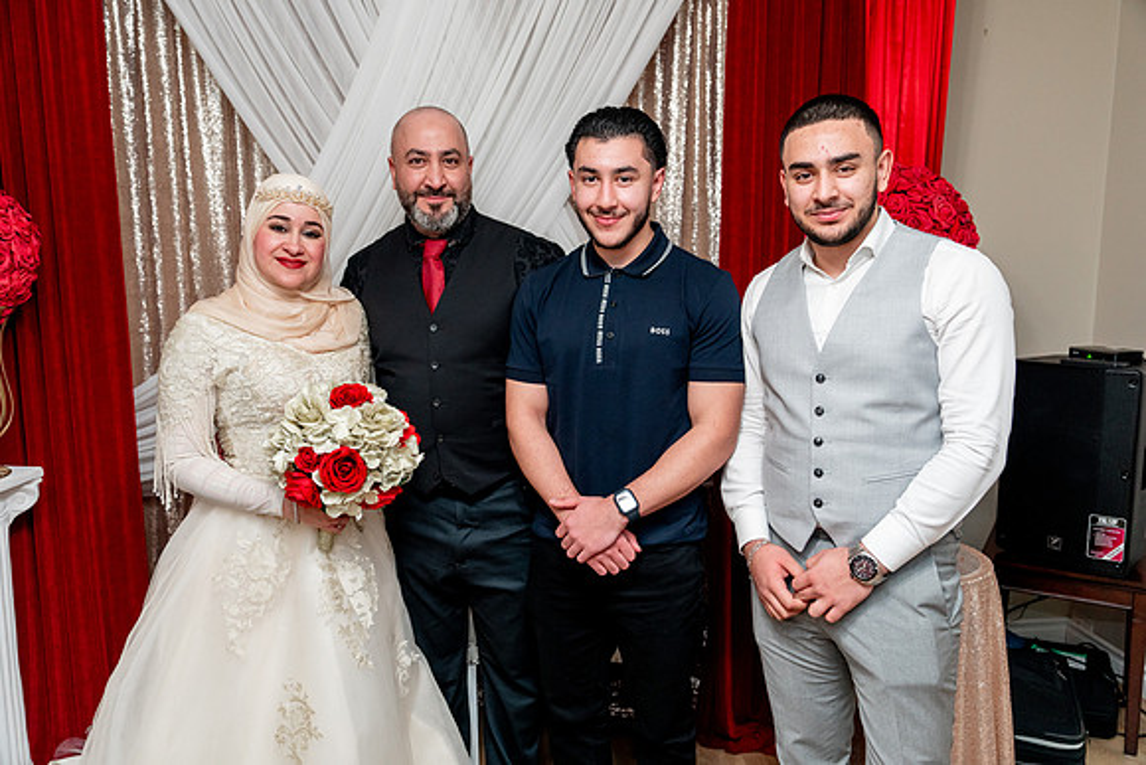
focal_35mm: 28
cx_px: 573
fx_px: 892
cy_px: 382
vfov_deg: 46.4
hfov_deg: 65.5
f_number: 2.8
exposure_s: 1/160
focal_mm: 28
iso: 1600
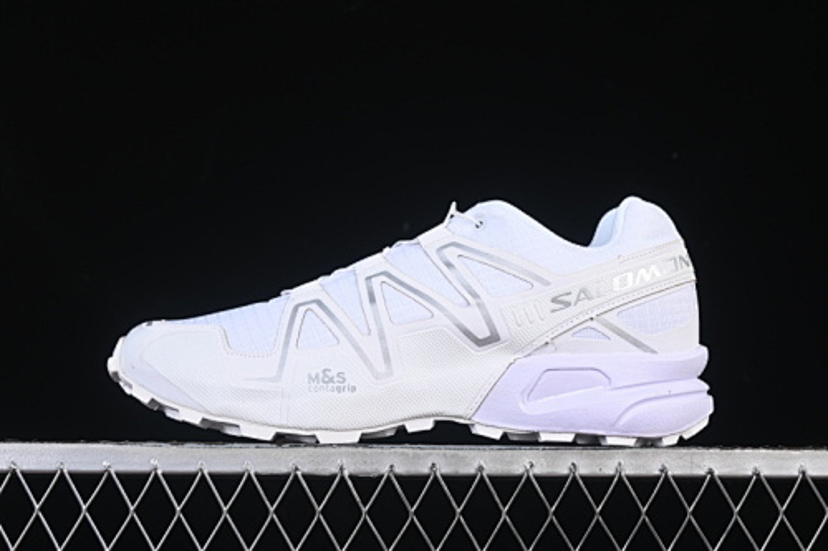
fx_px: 1724
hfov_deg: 27.0
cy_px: 276
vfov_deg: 18.2
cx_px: 414
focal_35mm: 75
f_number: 8
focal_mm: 50
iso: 160
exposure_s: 1/80
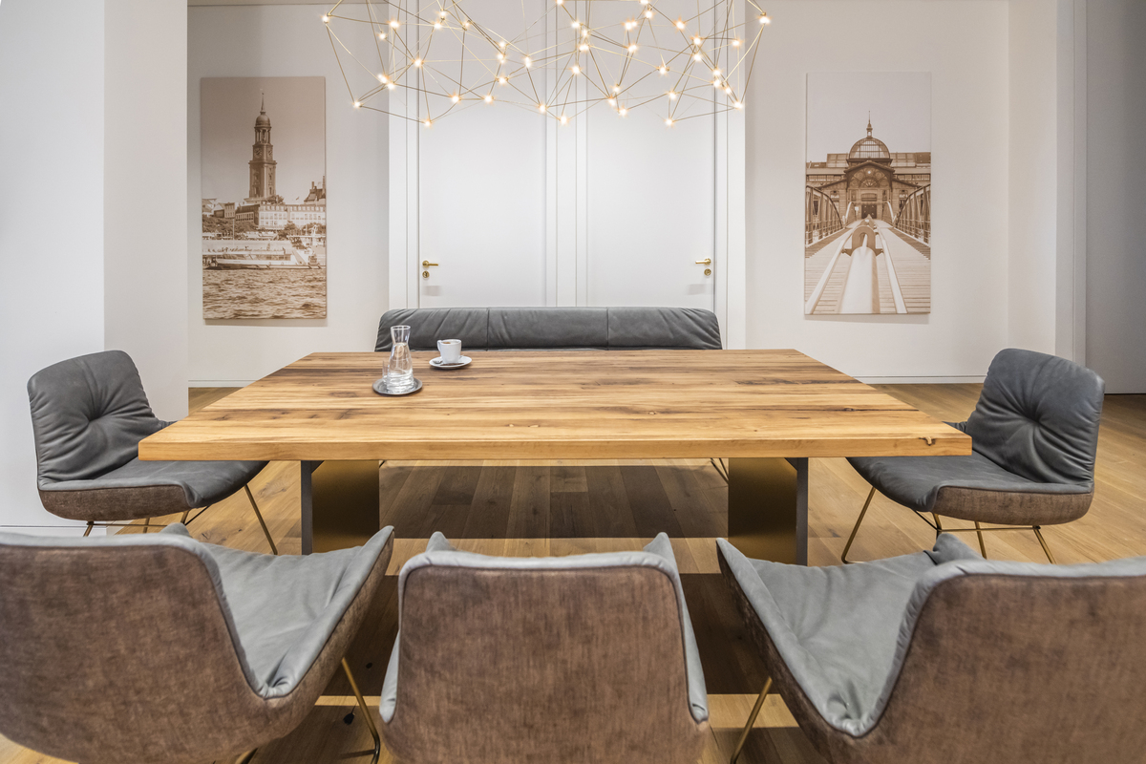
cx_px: 573
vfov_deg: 81.2
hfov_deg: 104.3
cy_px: 382
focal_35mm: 14
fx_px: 446
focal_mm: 14
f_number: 4.5
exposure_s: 1/100
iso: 1250
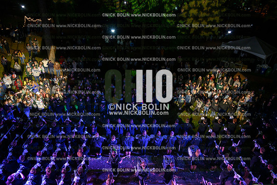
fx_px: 185
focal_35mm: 24
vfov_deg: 53.2
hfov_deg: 73.7
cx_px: 138
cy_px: 92
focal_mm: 24
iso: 6400
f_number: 4
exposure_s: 1/60
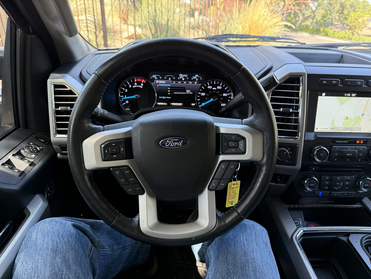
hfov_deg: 71.6
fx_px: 257
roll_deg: -1.1
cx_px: 186
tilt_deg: -23.0
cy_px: 140
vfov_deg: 56.8
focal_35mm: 24
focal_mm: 6.76
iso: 200
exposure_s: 1/81
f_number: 1.78
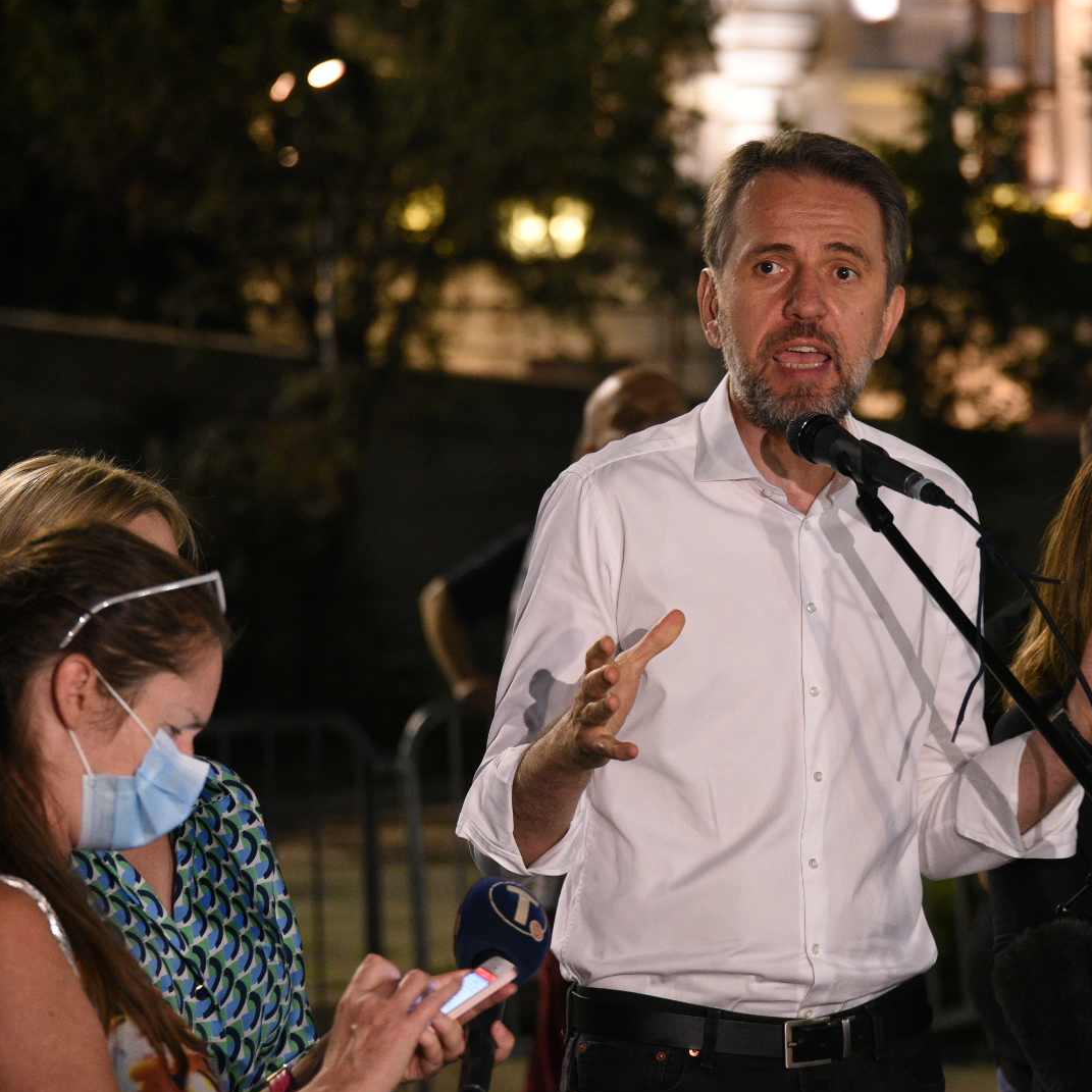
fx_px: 4818
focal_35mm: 135
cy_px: 548
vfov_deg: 12.9
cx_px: 743
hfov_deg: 12.9
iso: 3200
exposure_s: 1/60
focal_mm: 105
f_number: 4
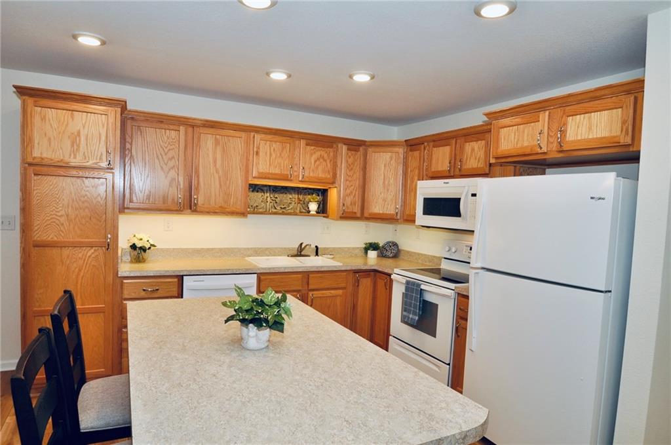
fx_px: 391
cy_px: 222
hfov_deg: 81.3
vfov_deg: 59.3
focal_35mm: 21
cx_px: 336
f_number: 5.6
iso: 400
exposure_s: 1/125
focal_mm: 14
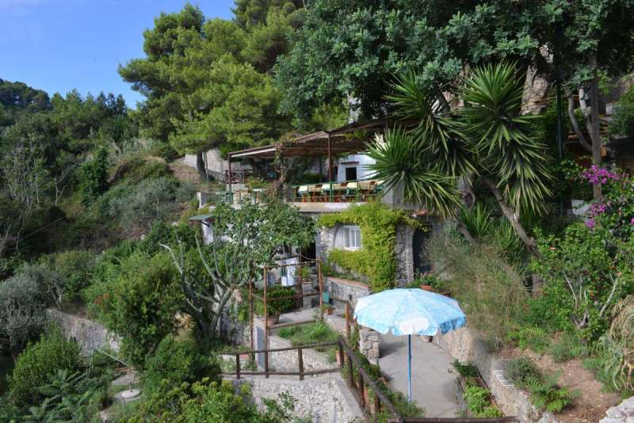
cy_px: 212
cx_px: 317
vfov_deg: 45.0
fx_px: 511
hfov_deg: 63.6
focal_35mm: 29
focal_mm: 29
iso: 500
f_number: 13
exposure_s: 1/100
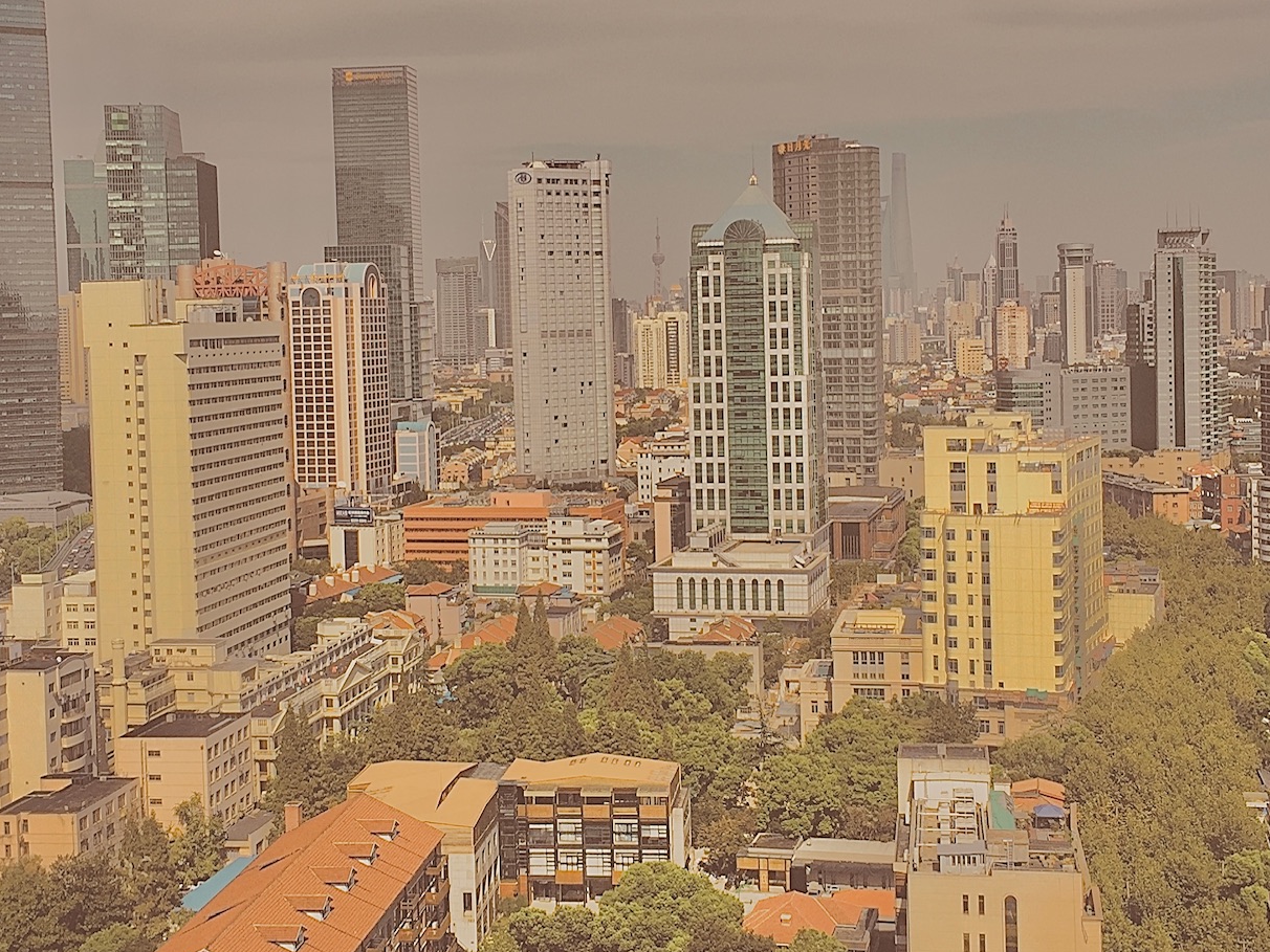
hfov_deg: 38.9
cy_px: 419
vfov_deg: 29.6
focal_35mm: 49
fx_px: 1798
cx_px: 636
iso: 32
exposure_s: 1/3300
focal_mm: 4.15
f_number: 2.2
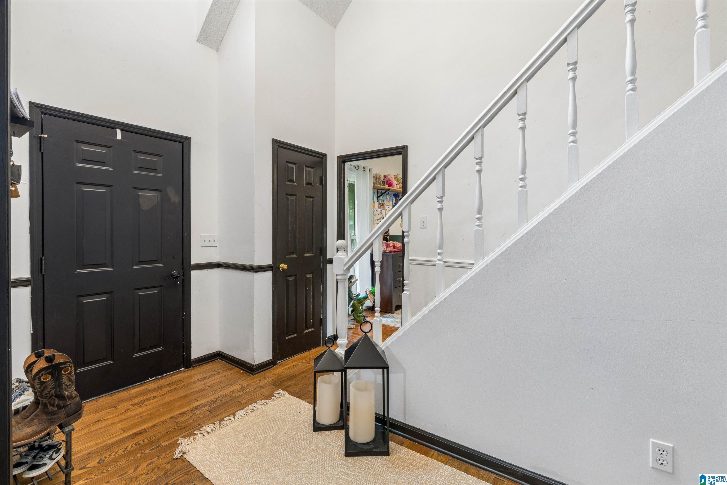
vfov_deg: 73.7
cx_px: 364
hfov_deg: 96.7
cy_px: 242
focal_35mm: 16
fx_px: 323
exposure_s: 1/2
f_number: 13
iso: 400
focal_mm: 16
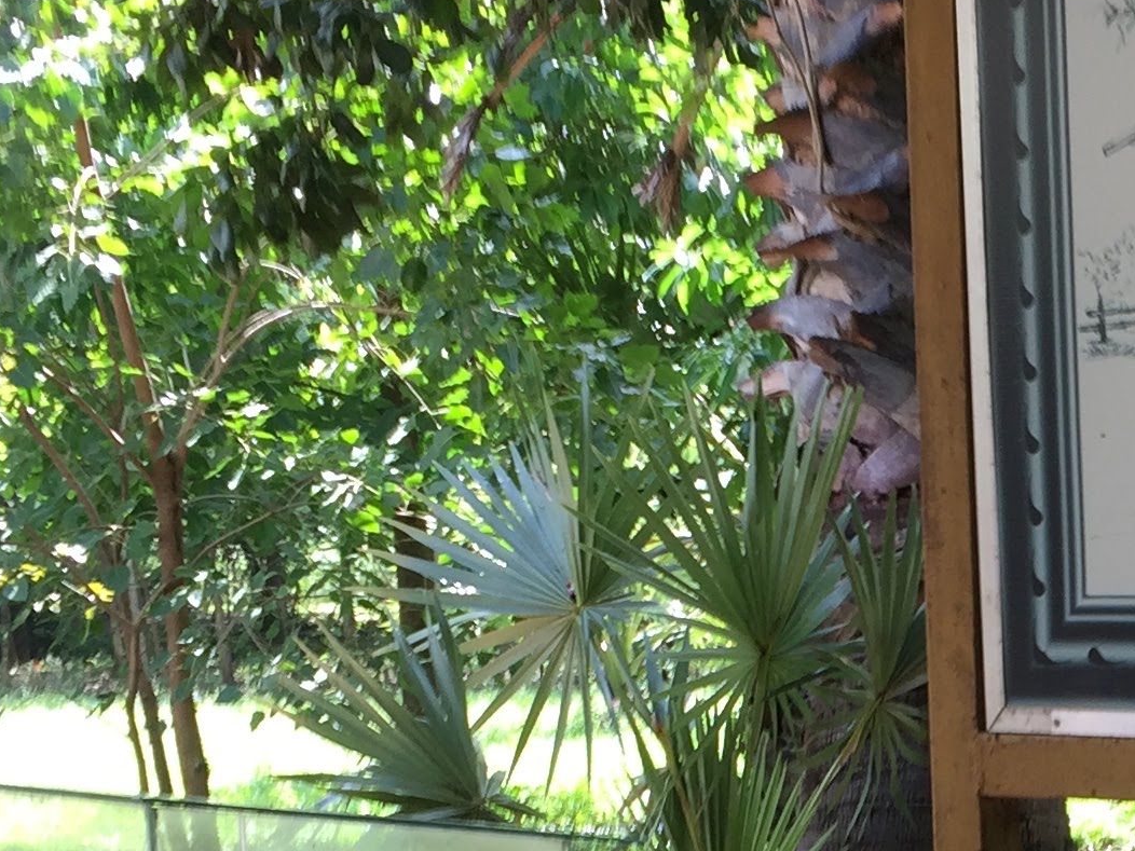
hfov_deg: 20.9
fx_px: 2951
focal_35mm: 90
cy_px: 963
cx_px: 1172
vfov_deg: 15.9
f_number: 2.2
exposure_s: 1/117
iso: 32
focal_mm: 4.15
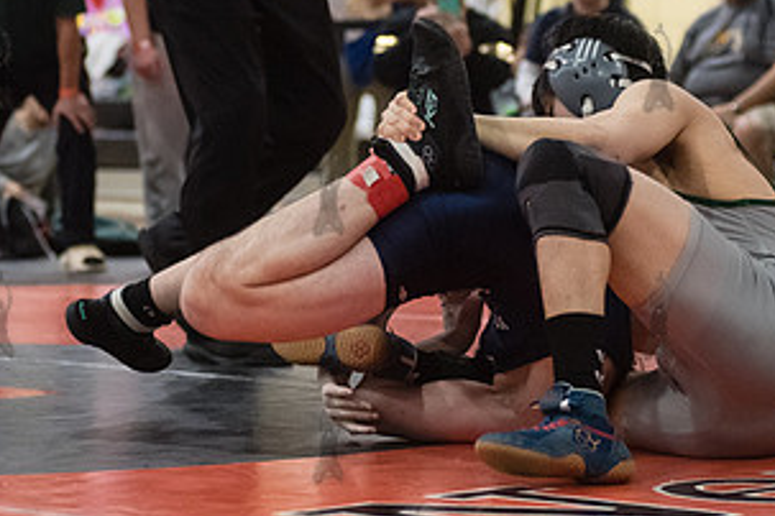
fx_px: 3293
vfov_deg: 9.0
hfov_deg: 13.4
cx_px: 327
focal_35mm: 153
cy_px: 190
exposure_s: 1/500
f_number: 3.5
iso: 8000
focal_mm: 80
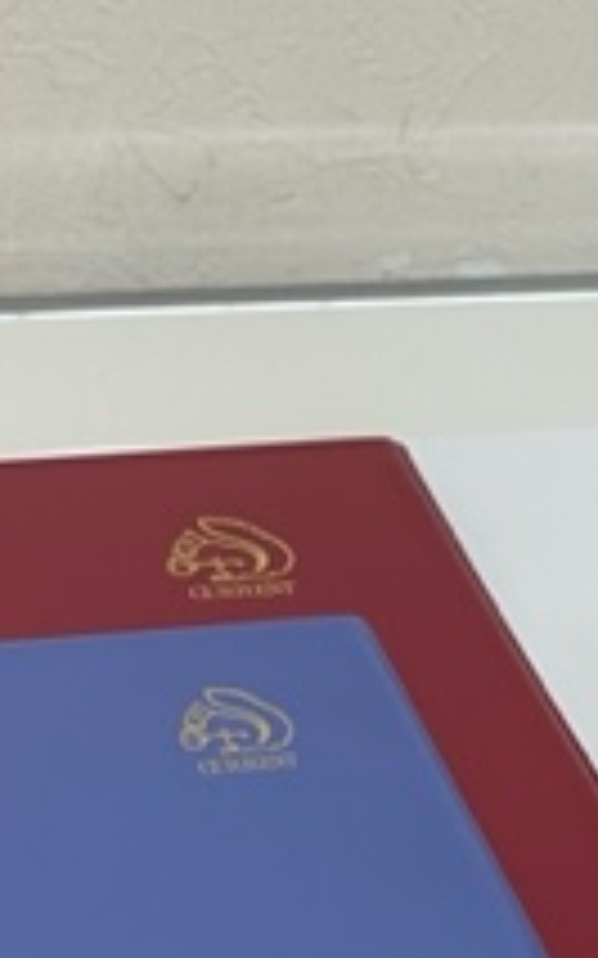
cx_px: 162
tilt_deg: -18.7
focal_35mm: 83
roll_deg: +0.7
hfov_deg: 15.7
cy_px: 324
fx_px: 2166
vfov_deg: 24.8
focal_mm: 4.2
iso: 100
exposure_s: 1/60
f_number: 1.6
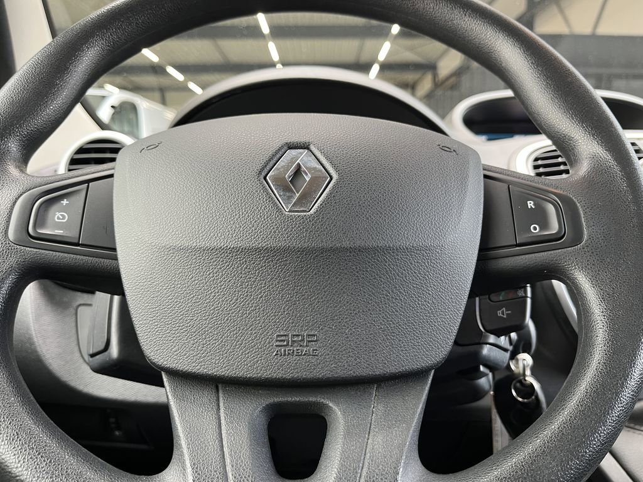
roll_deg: +0.7
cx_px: 322
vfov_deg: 53.1
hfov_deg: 67.3
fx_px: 483
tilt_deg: -6.5
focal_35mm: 26
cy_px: 241
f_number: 1.6
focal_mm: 5.1
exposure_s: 1/62
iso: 125
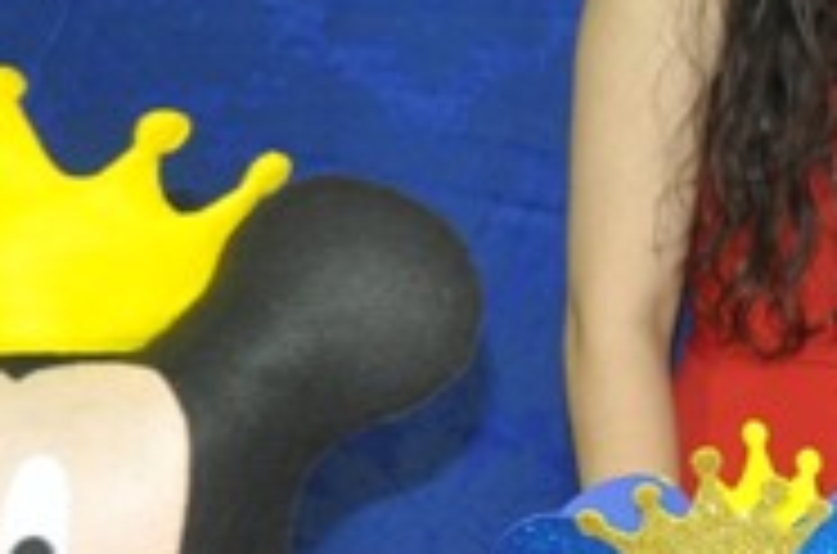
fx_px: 4800
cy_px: 92
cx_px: 1332
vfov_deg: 6.6
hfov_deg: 9.6
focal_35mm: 207
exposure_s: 1/60
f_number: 4.5
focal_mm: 40
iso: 800
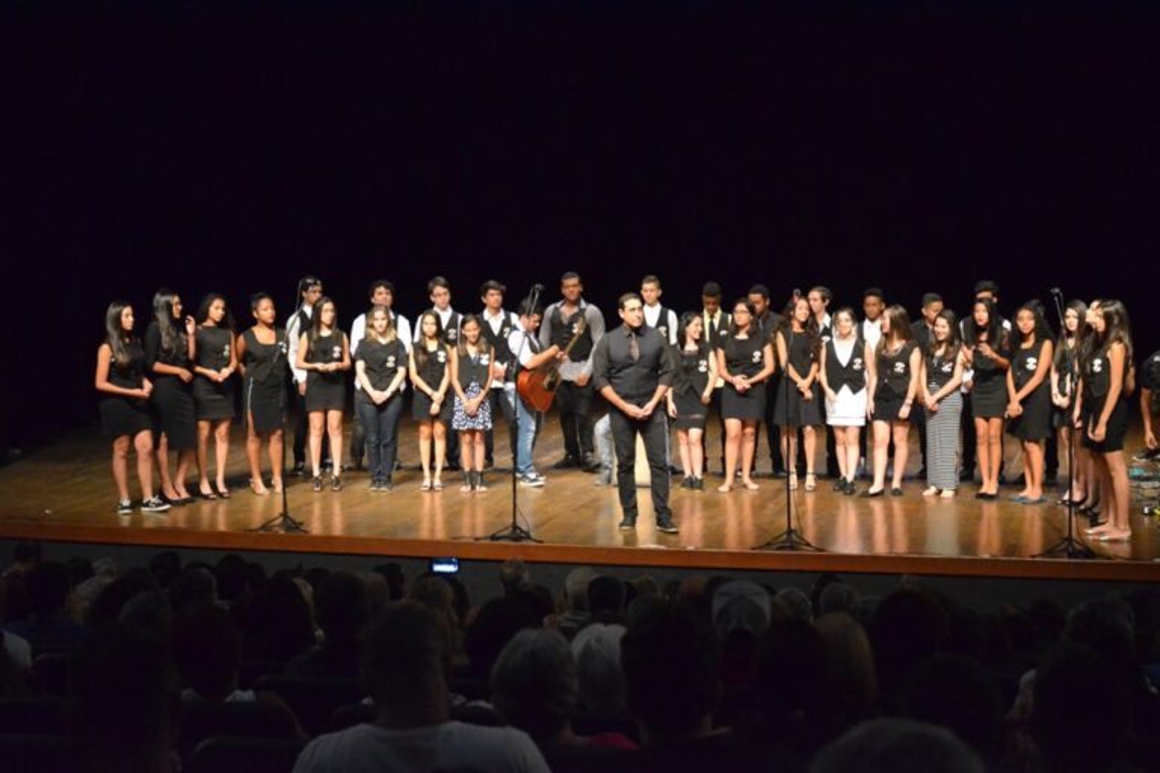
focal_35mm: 78
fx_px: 2513
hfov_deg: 26.0
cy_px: 386
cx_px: 580
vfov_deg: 17.5
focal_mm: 52
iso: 6400
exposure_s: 1/200
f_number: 5.6
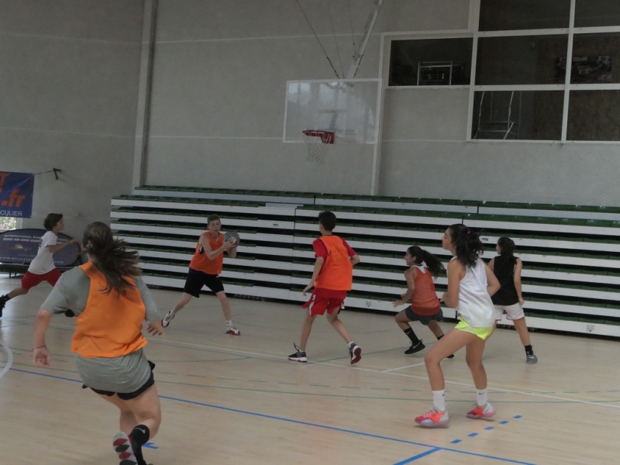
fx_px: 1021
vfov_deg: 25.7
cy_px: 232
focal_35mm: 57
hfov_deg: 33.8
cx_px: 310
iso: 3200
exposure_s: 1/2500
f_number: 4.5
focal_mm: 19.2
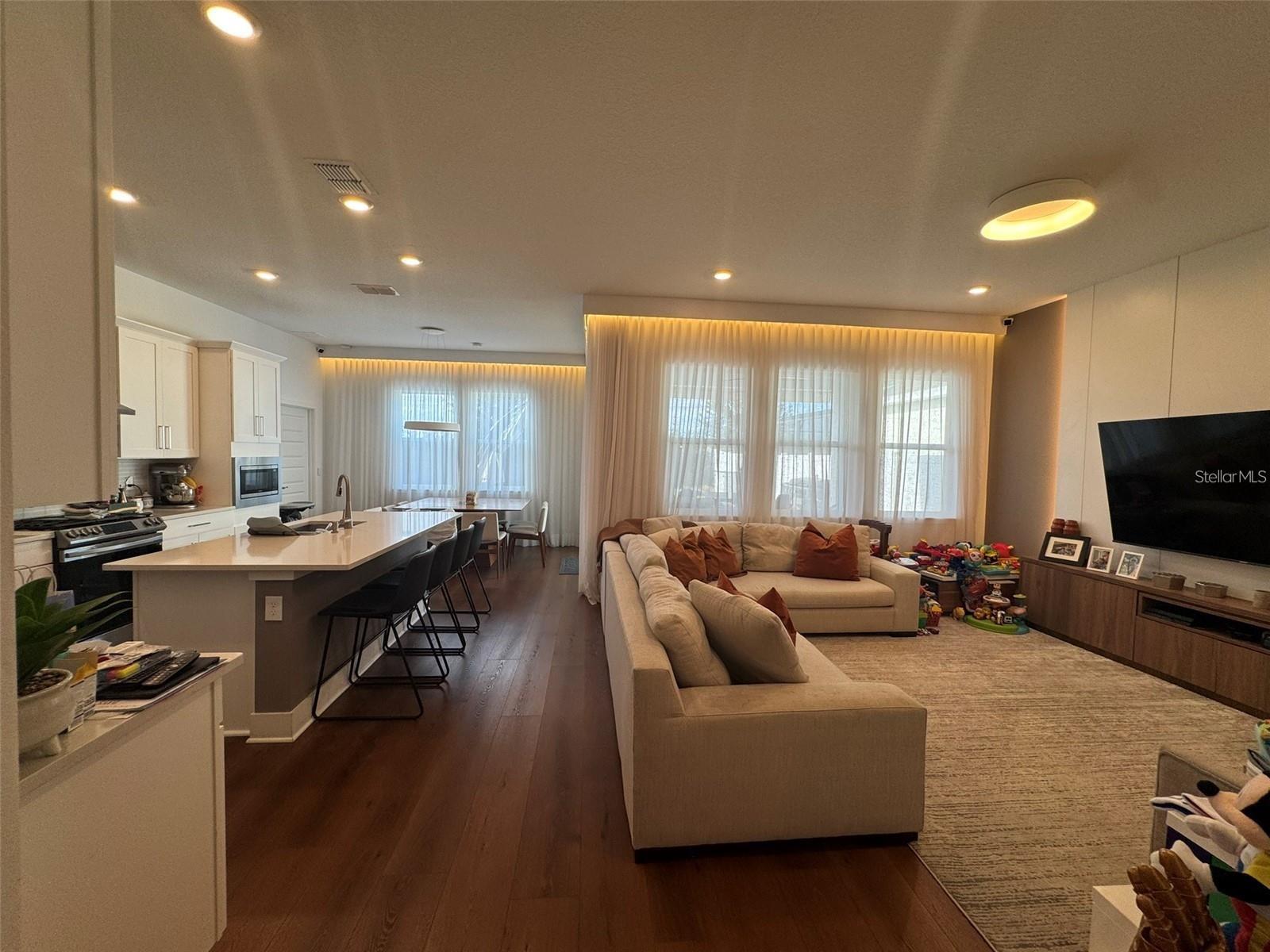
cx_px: 635
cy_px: 476
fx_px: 514
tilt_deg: -1.8
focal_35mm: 14
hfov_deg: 102.1
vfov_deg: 85.7
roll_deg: -0.5
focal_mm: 2.22
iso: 64
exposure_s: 1/120
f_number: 2.2
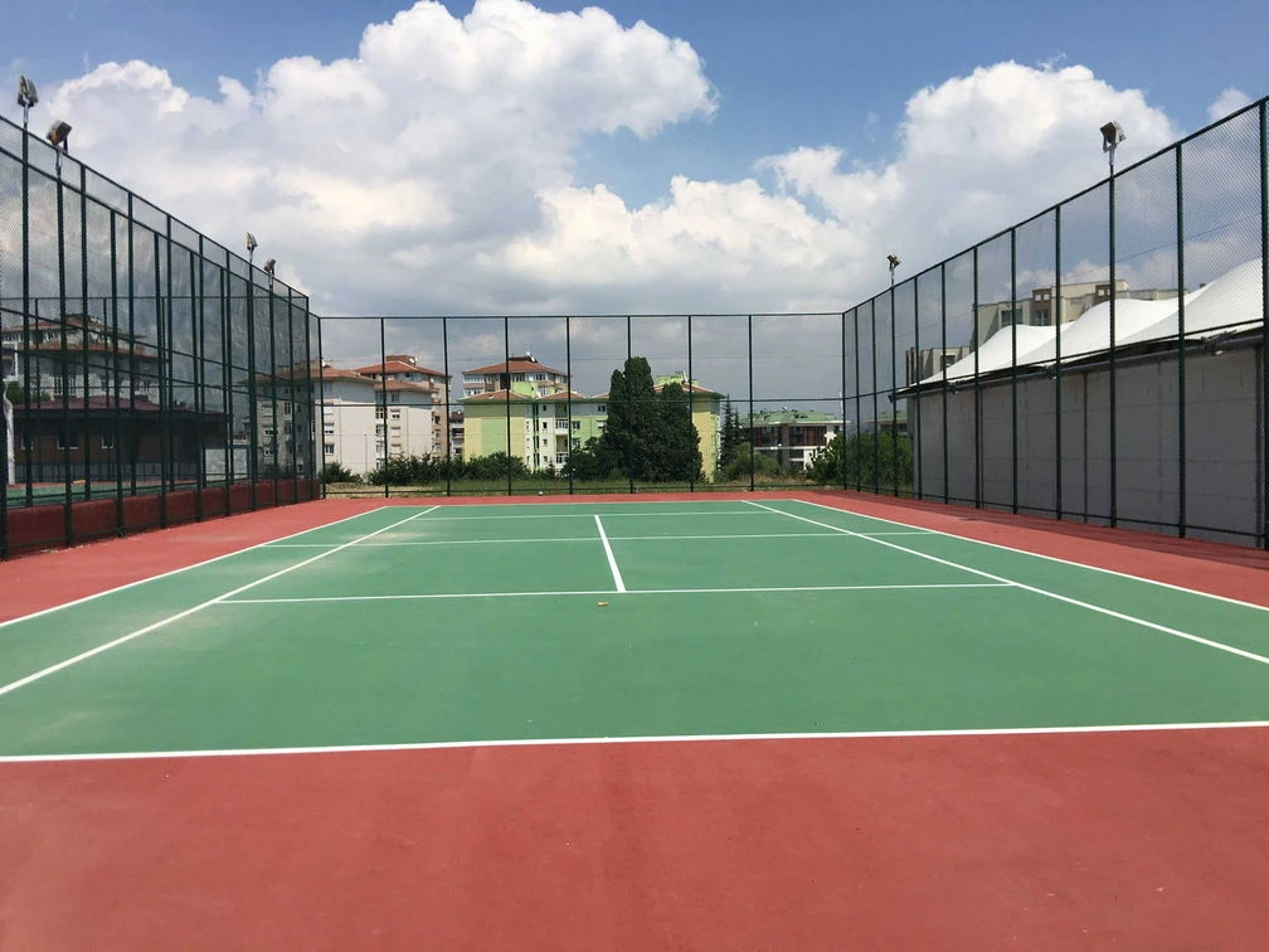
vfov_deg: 48.2
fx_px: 1063
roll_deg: -0.1
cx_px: 634
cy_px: 476
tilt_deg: +0.1
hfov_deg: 61.7
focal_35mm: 29
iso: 25
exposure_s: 1/2747
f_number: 2.2
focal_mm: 4.15
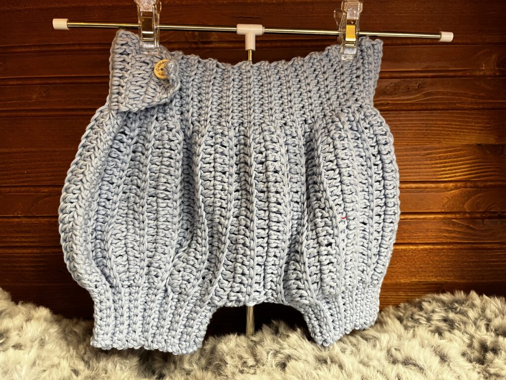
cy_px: 190
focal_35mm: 26
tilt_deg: -4.3
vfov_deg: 53.1
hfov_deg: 67.3
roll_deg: +1.0
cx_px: 253
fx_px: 380
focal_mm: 5.1
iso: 160
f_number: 1.6
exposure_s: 1/47
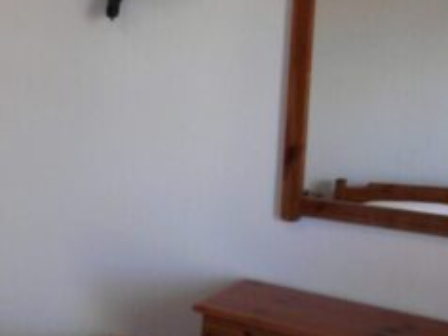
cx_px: -25
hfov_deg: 27.3
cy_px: 167
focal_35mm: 66
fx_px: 854
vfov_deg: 22.3
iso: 160
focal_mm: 4.7
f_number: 3.4
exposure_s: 1/30
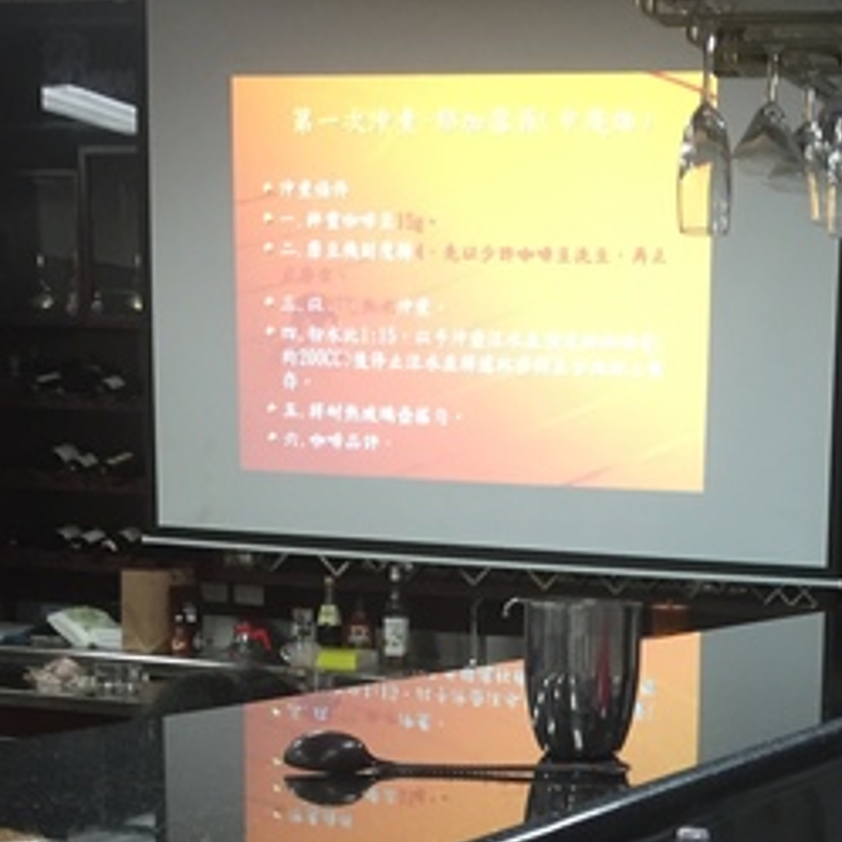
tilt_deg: -12.0
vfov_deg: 22.9
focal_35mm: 72
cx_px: 832
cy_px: 864
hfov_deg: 23.1
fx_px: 1981
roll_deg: -3.1
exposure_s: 1/30
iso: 100
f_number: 2.2
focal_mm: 4.15
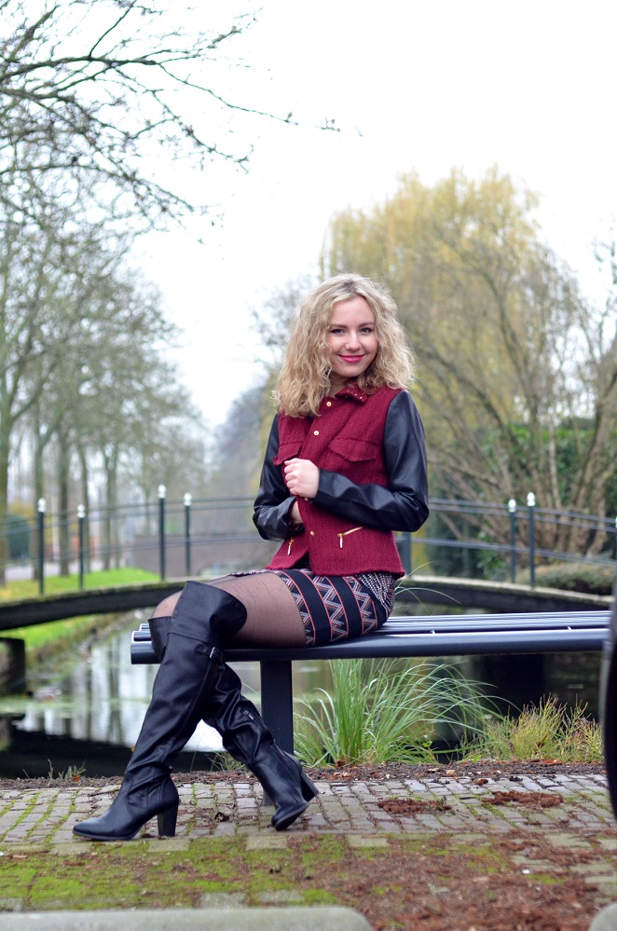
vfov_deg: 27.0
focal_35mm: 75
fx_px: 1936
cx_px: 308
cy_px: 466
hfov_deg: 18.1
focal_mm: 50
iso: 2000
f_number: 2.8
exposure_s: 1/640
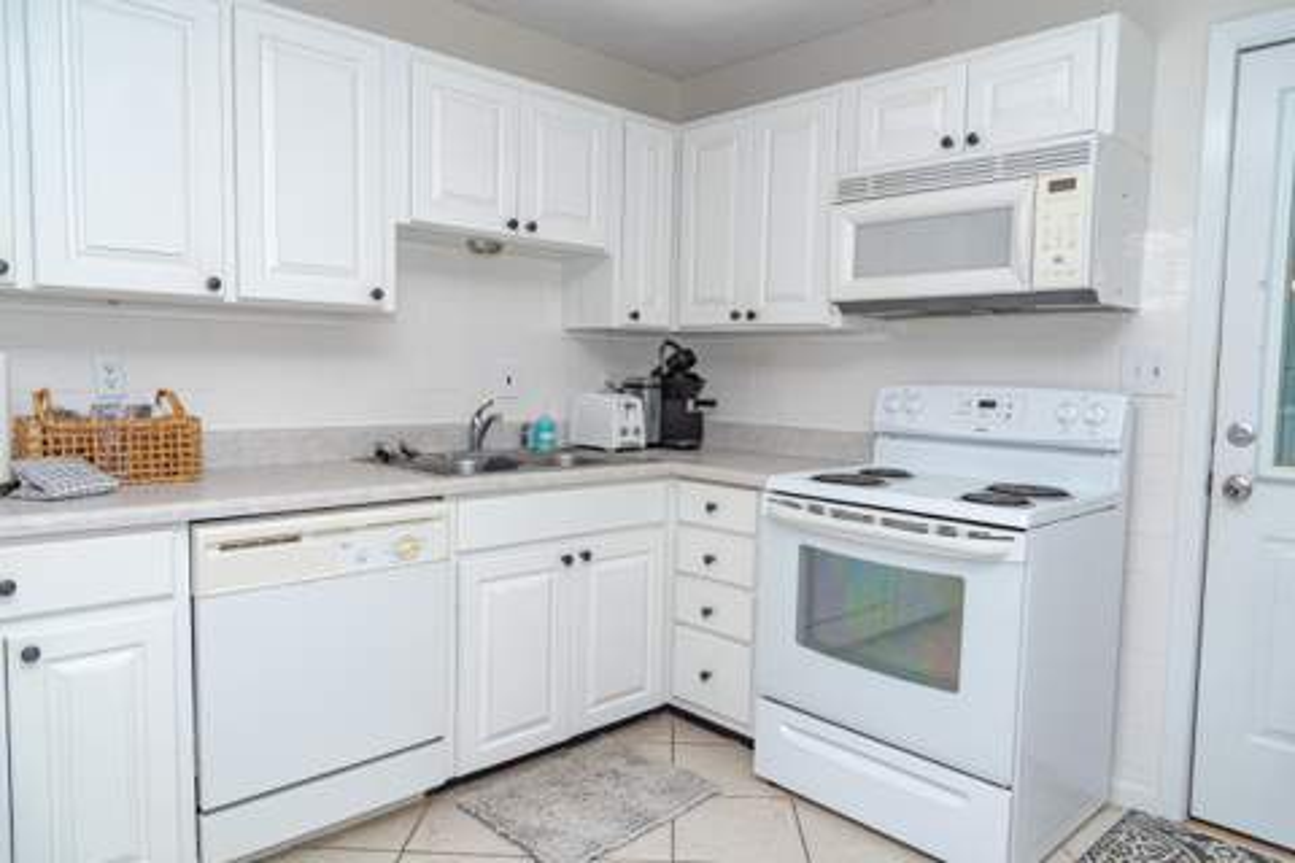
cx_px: 648
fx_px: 863
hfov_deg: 73.7
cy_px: 432
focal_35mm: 24
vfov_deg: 53.1
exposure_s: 1/125
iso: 400
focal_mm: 24
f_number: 7.1
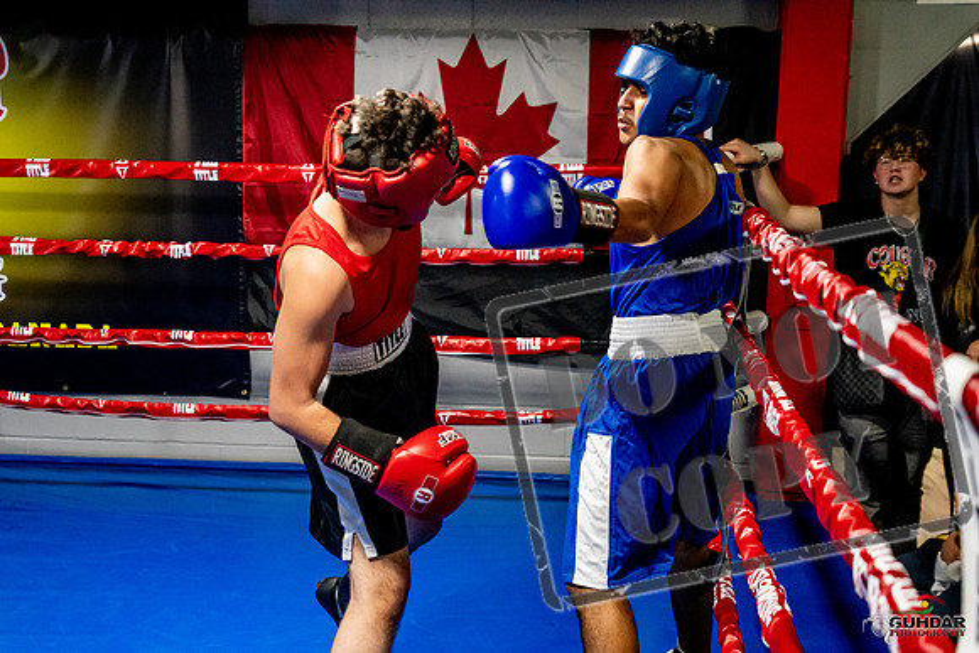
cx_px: 490
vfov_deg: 26.0
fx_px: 1414
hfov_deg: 38.2
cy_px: 326
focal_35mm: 52
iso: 5000
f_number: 2.8
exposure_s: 1/800
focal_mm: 35
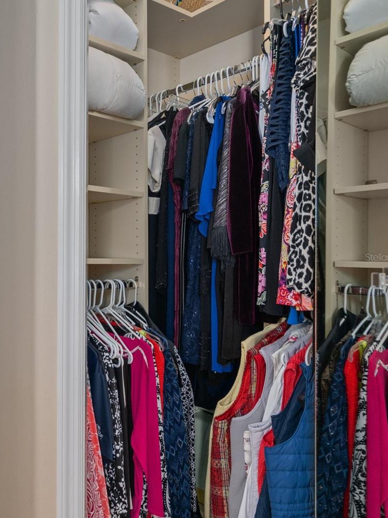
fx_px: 418
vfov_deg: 63.4
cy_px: 257
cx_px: 13
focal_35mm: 28
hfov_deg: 43.6
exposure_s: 1/5
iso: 320
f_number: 8
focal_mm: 19
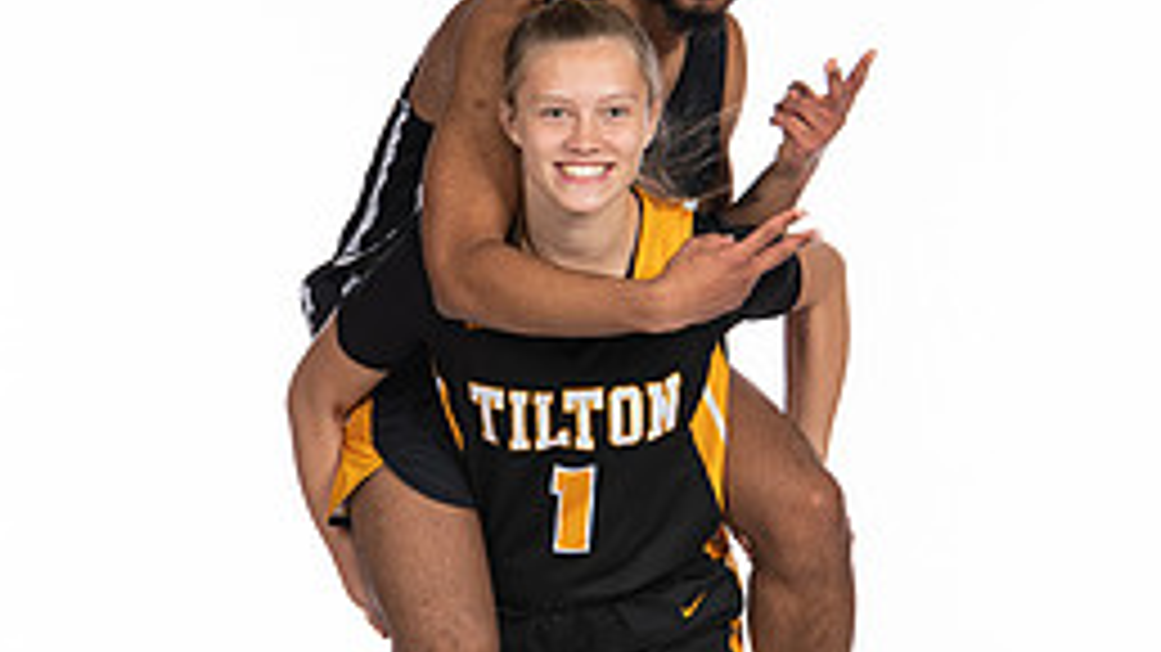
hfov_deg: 7.7
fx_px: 8587
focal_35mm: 279
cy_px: 562
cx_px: 626
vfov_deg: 4.3
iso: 100
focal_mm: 102
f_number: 5.6
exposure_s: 1/100
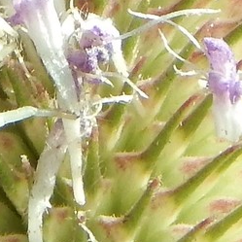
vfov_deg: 2.3
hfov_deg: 2.3
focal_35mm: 757
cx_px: -97
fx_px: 5987
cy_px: 21
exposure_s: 1/320
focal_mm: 44.9
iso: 125
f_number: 5.6
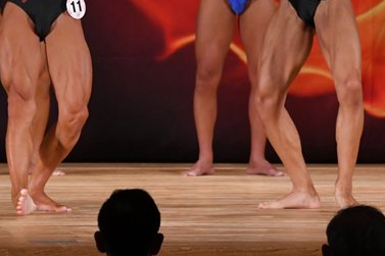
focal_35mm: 462
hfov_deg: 4.5
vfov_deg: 3.0
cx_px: 93
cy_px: 7
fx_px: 4938
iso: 3200
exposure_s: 1/400
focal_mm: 150
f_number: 5.6
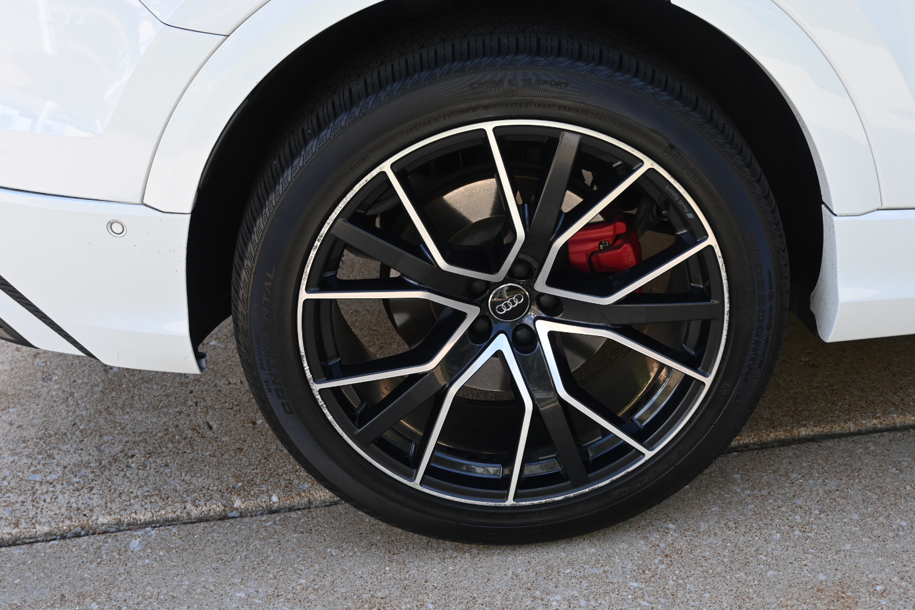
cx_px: 458
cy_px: 305
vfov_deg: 27.7
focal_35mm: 49
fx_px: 1239
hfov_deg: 40.5
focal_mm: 32.5
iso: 280
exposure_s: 1/250
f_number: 5
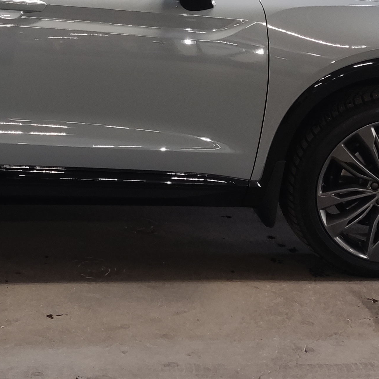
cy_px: 58
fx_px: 879
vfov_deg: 23.8
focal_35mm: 71
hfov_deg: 23.3
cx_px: -3
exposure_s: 1/50
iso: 184
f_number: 1.79
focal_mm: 4.74
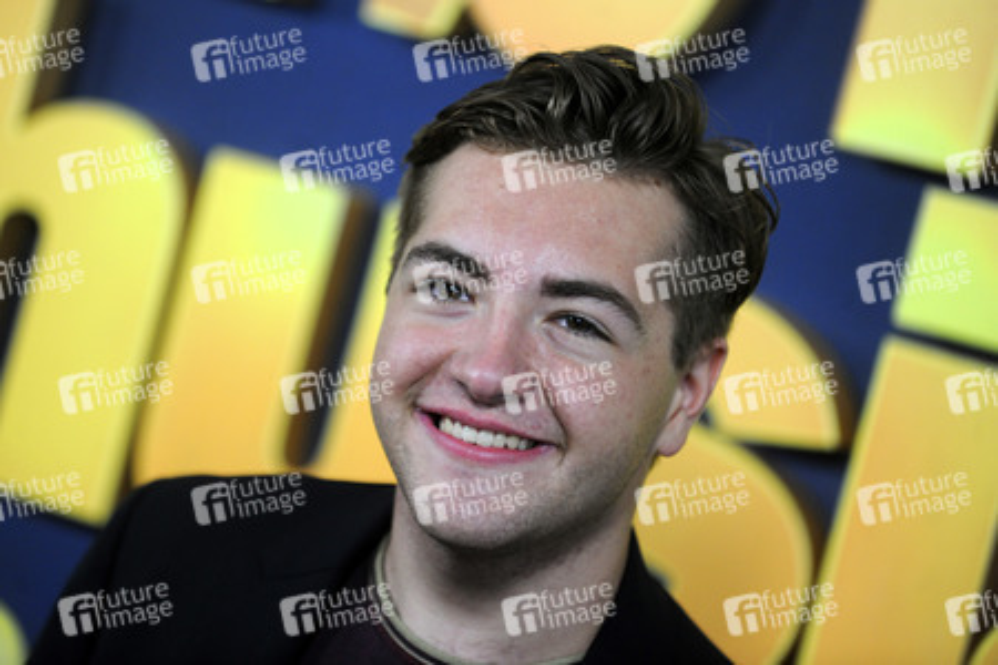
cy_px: 332
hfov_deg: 10.3
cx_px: 499
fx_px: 5544
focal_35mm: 200
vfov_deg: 6.9
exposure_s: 1/320
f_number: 4
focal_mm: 200
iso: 1600
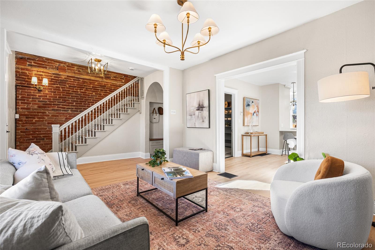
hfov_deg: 96.7
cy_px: 125
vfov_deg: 73.8
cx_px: 188
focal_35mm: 16
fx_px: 167
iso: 200
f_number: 8
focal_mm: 16
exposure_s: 1/250
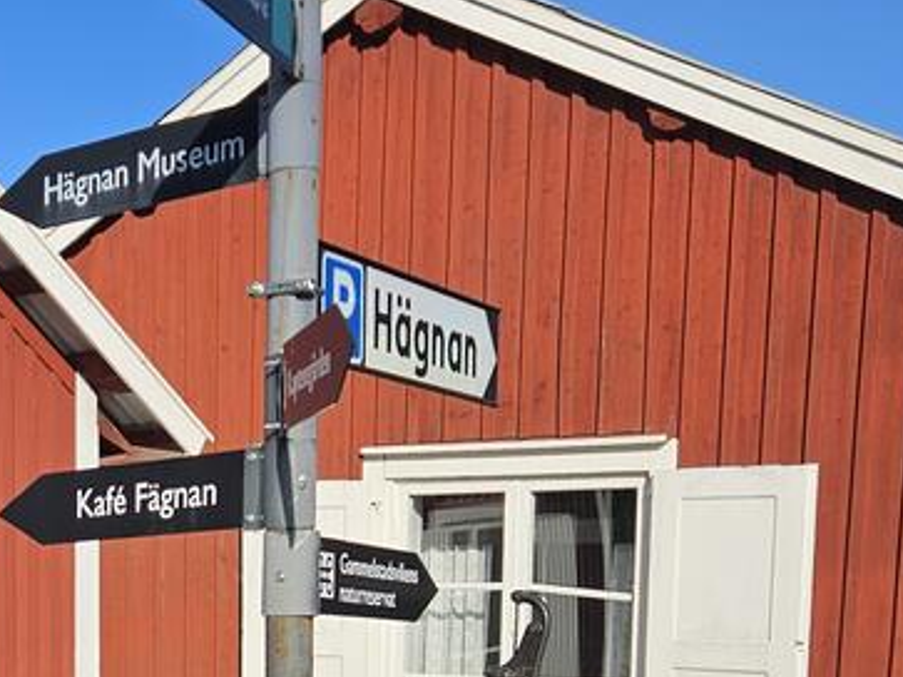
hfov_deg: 25.4
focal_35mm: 73
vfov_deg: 19.0
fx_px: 1904
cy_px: 816
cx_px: 5
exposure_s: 1/3903
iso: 25
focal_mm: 5.4
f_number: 1.8
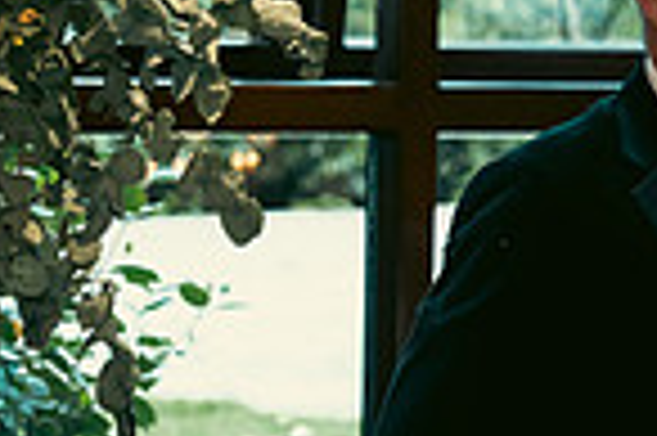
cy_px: 375
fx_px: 5086
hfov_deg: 7.3
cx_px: 891
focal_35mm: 279
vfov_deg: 4.9
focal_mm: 70
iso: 2500
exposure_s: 1/160
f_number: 3.5
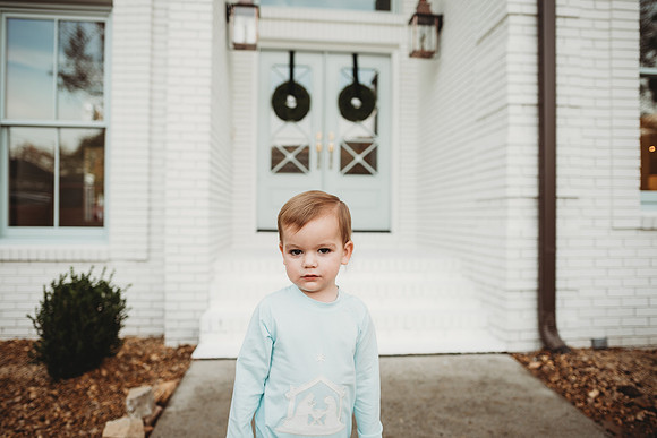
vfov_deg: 53.2
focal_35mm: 24
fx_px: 438
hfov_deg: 73.7
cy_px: 219
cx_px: 328
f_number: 2.5
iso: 100
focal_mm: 24
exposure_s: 1/160
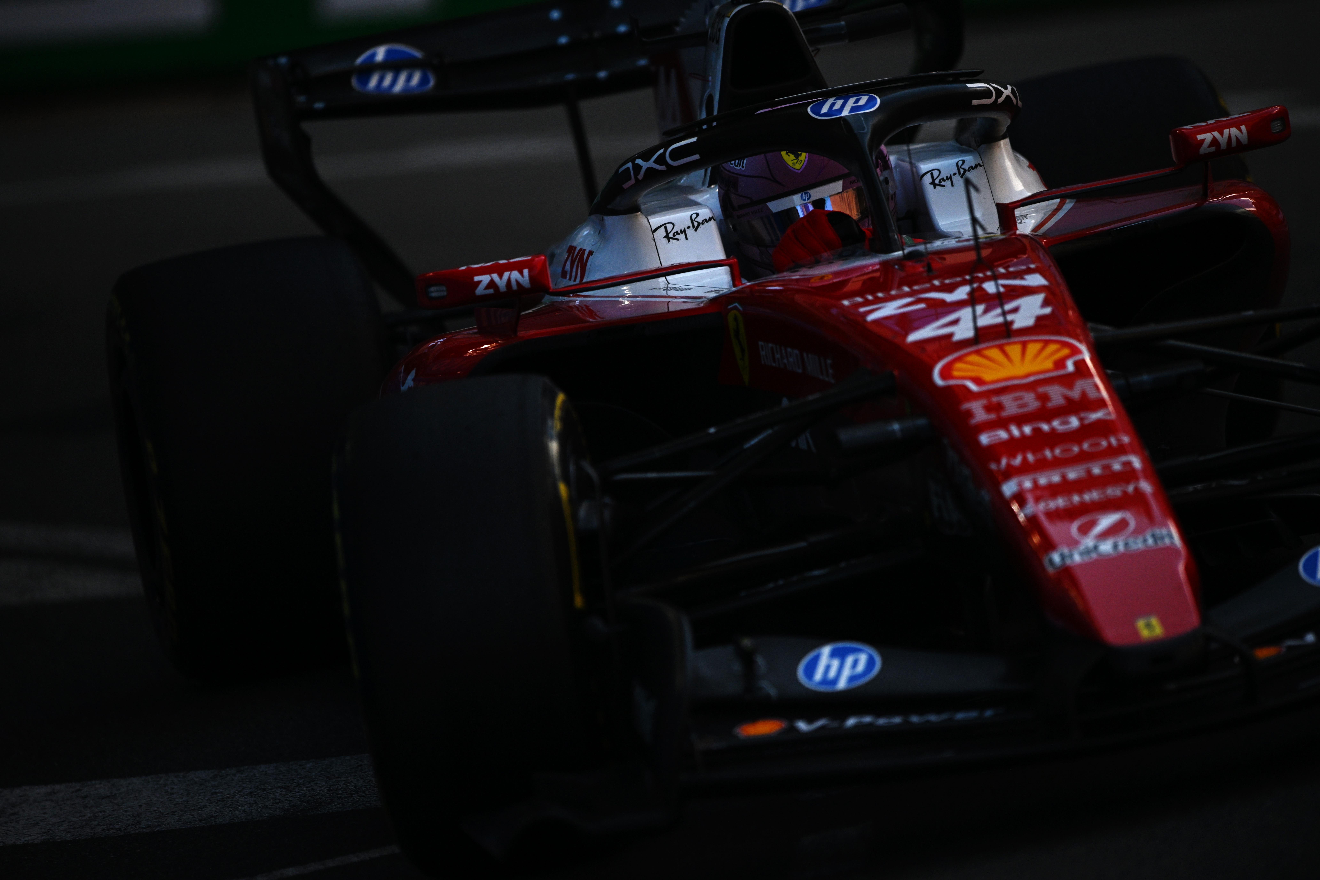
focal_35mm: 400
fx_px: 14666
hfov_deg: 5.2
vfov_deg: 3.4
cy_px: 440
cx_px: 660
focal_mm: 400
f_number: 2.8
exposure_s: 1/5000
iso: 400
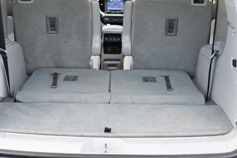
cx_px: 110
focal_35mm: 60
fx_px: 395
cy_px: 64
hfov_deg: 33.4
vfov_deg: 22.6
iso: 400
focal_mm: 42
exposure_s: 1/200
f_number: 4
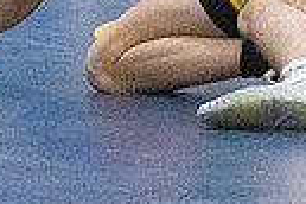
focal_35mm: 636
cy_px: -157
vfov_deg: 2.2
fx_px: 5406
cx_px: 199
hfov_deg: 3.2
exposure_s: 1/1000
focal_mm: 95
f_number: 4.5
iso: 8000
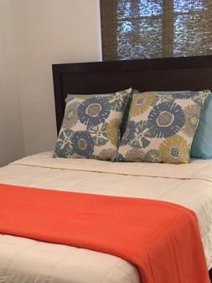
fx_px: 449
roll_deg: +4.2
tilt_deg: -21.1
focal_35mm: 55
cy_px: 222
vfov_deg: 34.0
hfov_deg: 26.5
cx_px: 87
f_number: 2.2
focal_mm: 4.15
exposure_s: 1/30
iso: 125
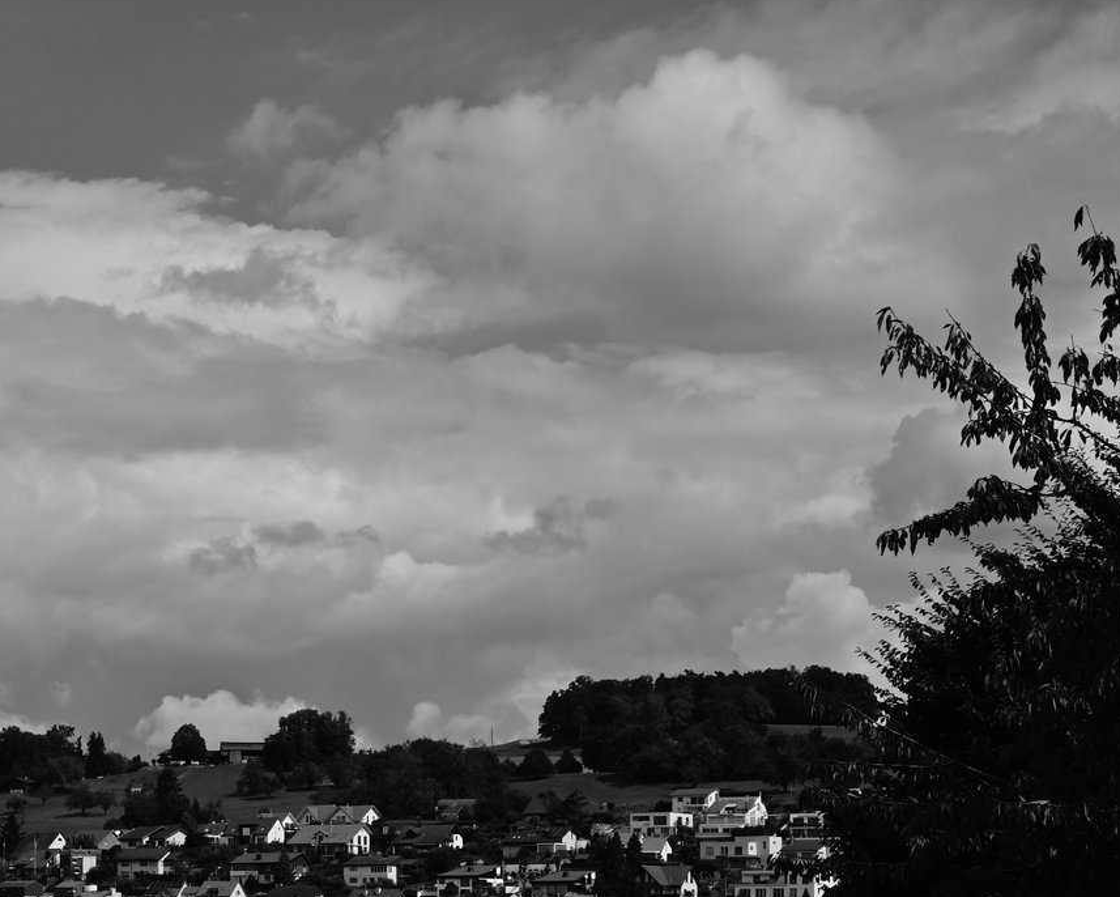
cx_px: 103
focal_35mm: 82
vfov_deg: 18.5
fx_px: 2719
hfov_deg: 22.7
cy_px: 734
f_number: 13
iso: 100
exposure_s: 1/200
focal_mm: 26
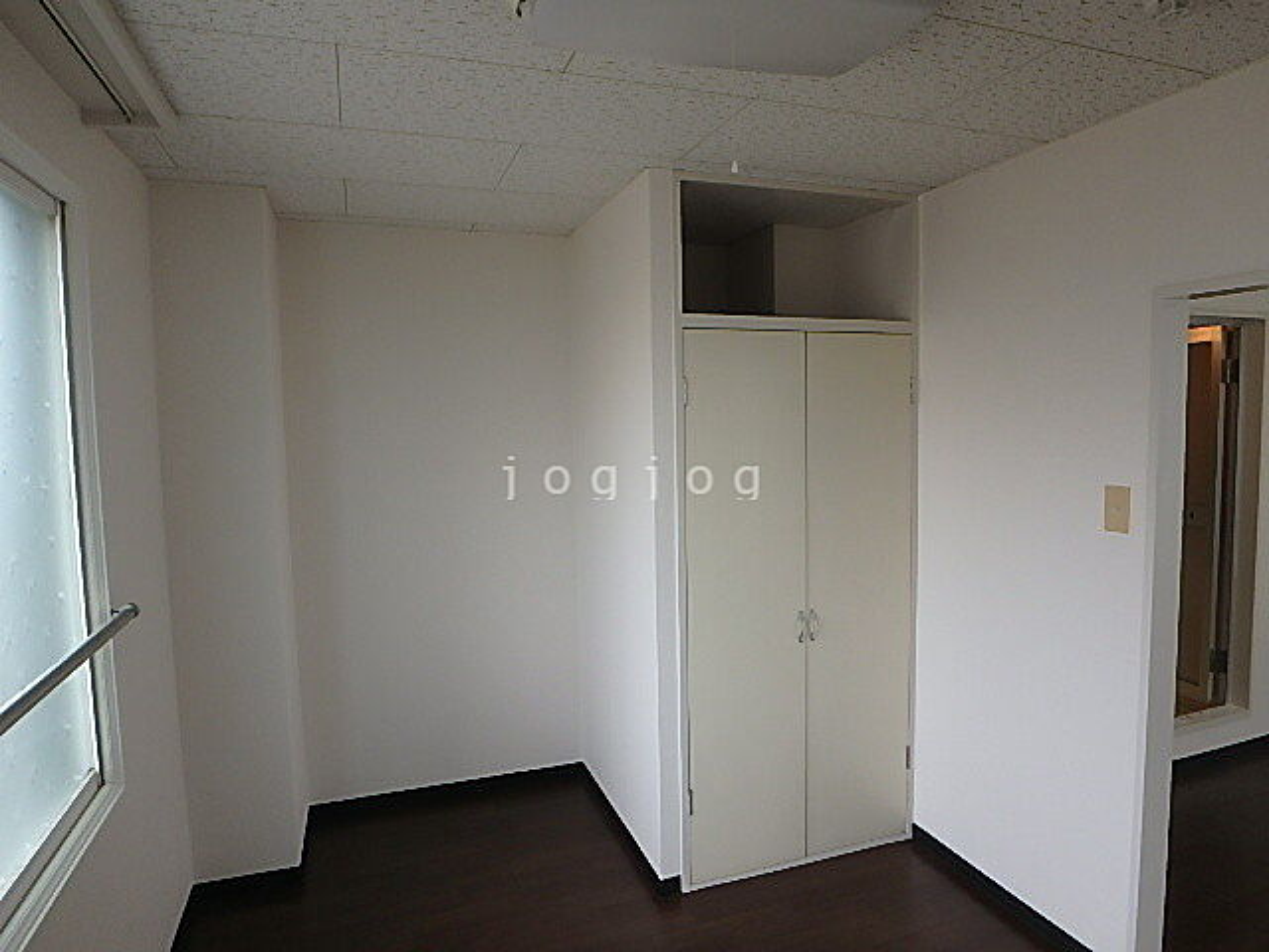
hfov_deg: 79.0
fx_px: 770
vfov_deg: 63.4
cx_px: 634
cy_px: 476
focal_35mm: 21
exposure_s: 1/100
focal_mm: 3.7
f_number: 3.5
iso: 125
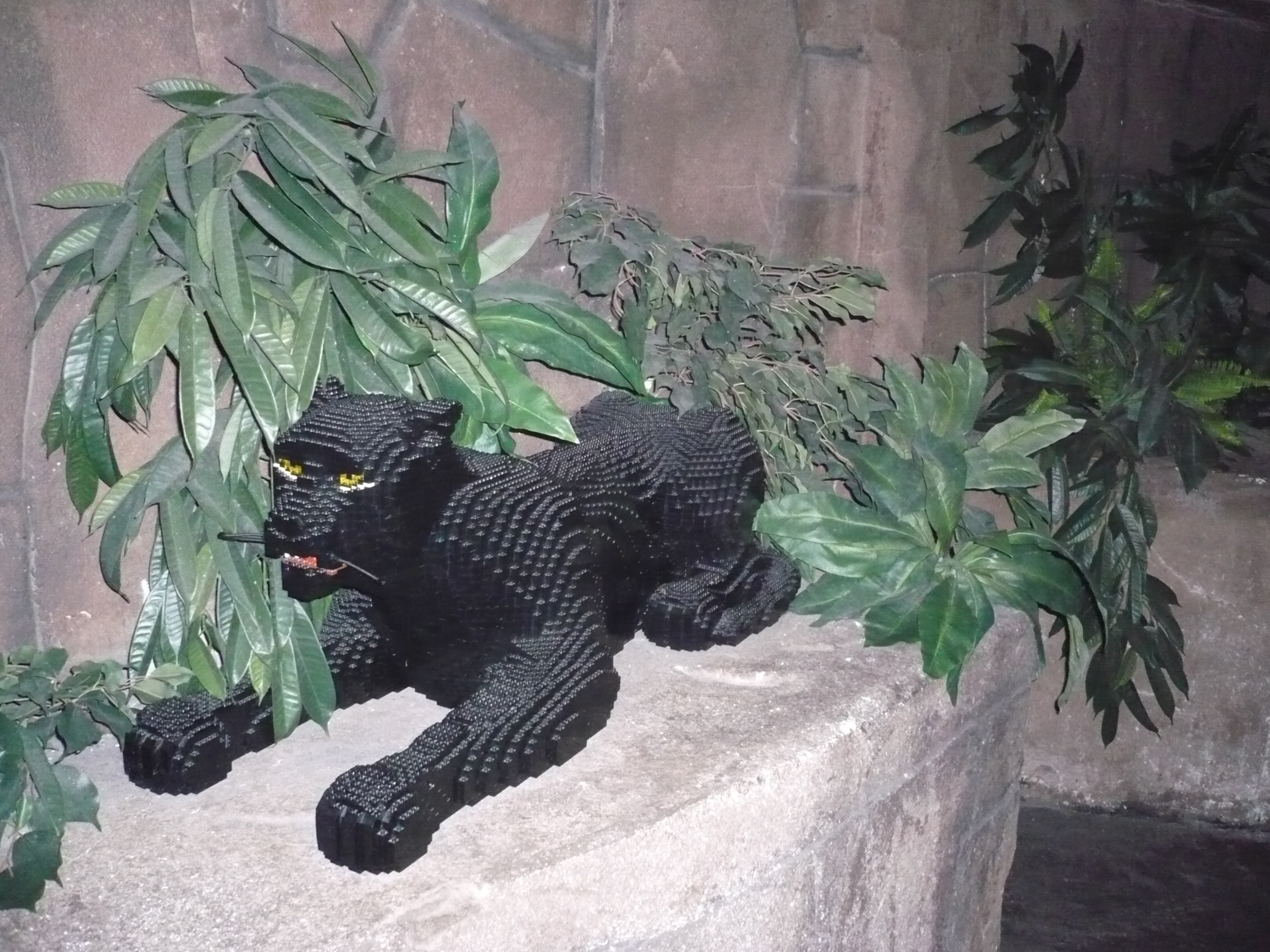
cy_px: 476
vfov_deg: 40.7
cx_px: 635
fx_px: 1284
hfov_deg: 52.6
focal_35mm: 35
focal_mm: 5.8
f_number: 2.8
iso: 640
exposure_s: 1/30
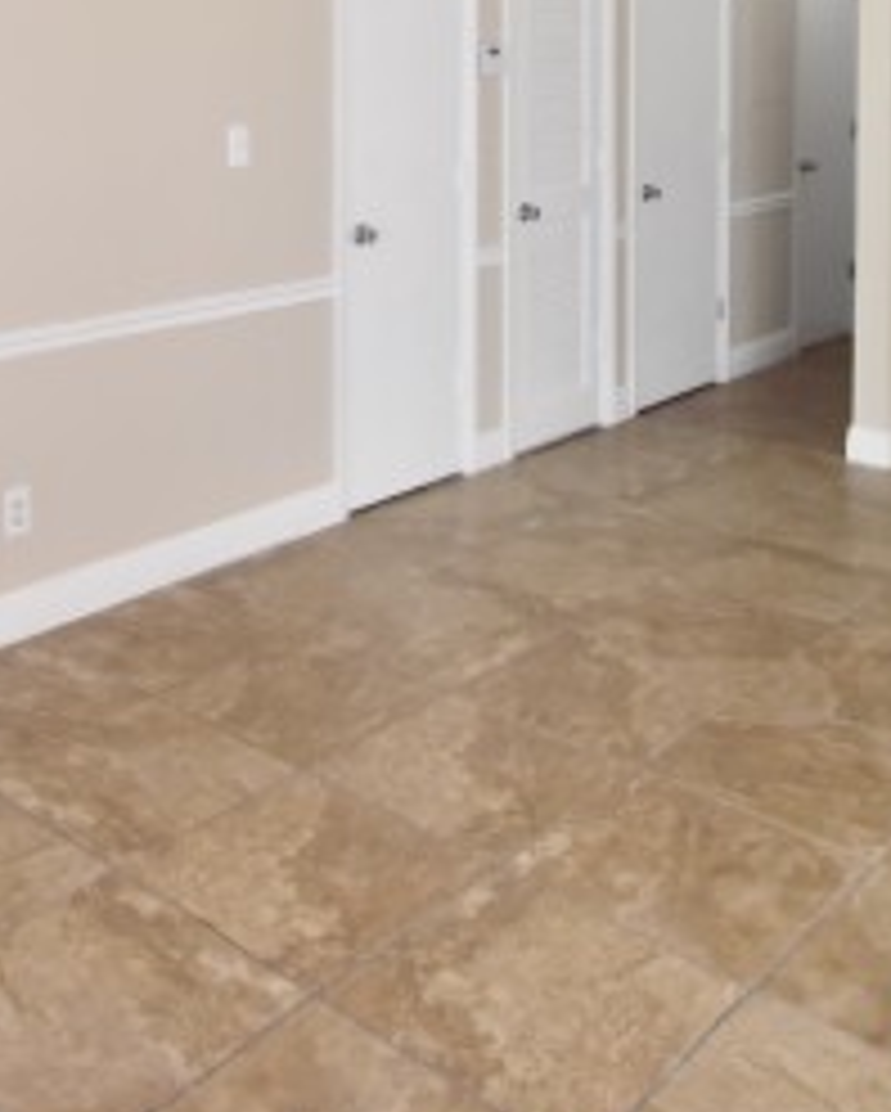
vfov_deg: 41.0
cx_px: 320
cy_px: 95
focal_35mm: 41
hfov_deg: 36.3
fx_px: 1350
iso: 800
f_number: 3.5
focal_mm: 10
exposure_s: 1/180
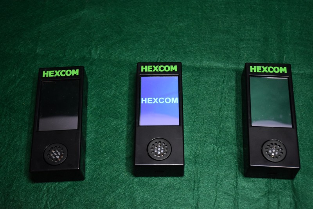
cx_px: 156
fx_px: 495
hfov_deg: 35.1
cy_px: 104
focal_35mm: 57
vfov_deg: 23.8
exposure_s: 1/80
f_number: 4.5
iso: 2500
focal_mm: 38
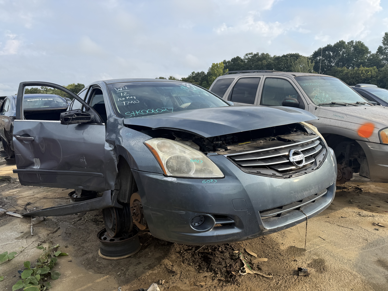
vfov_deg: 56.8
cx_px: 194
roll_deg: -2.5
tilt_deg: -9.8
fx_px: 269
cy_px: 146
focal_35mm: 24
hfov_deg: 71.6
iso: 80
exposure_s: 1/2801
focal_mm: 6.76
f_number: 1.78
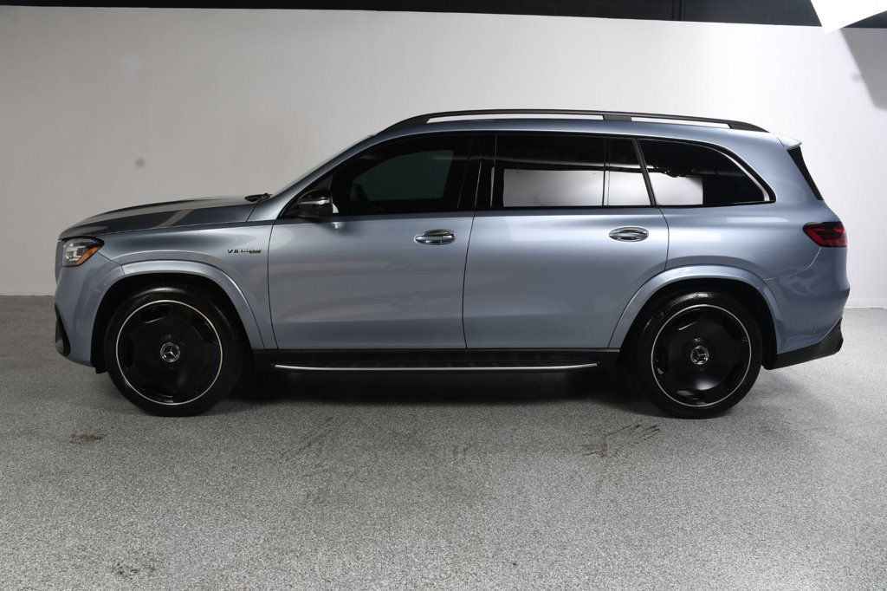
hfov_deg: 61.9
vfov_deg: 43.6
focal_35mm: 30
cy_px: 296
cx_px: 444
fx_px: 739
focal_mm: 20
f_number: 11
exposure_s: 1/160
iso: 100
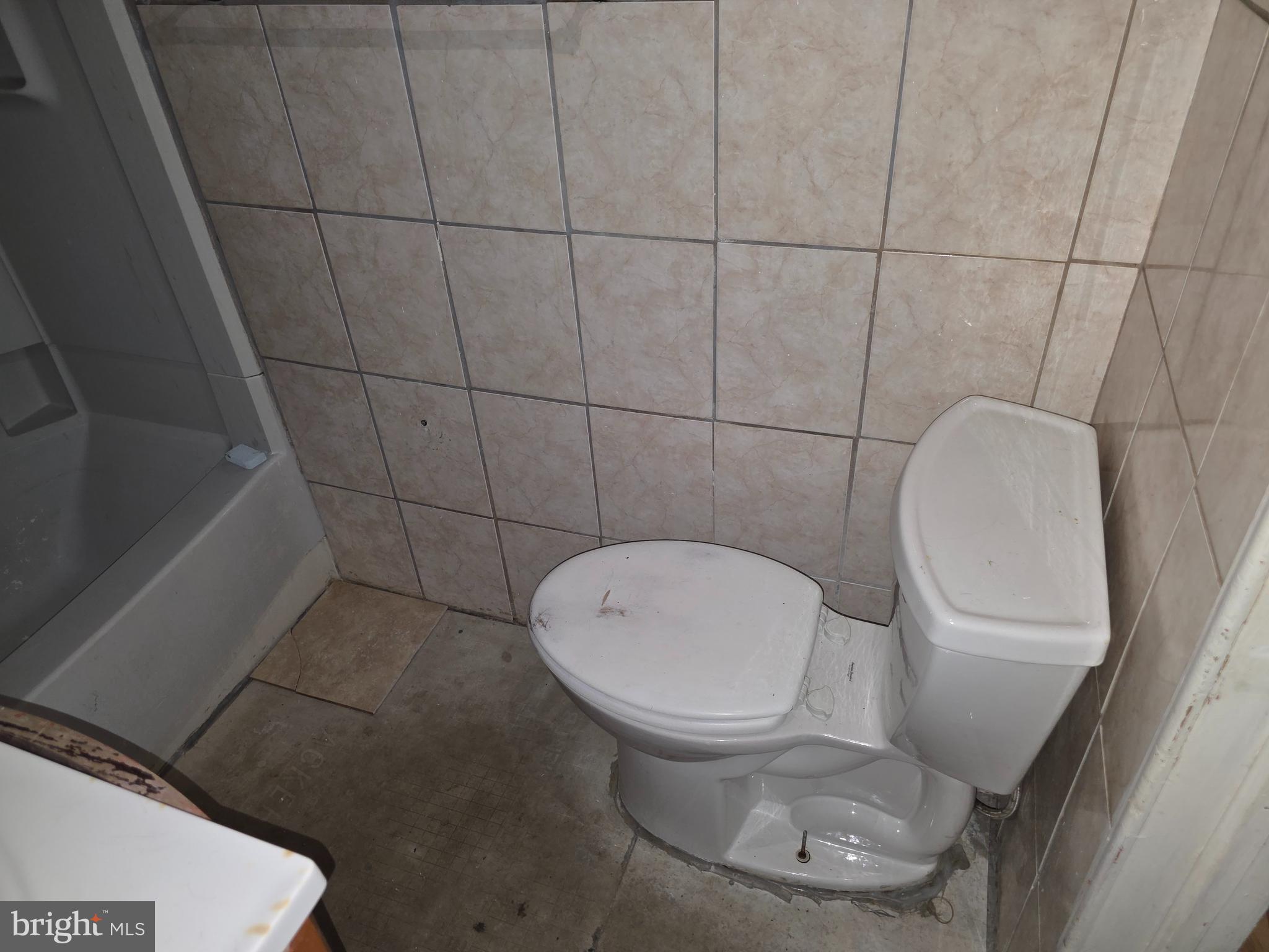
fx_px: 843
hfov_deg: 73.9
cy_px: 476
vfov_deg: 58.9
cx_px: 634
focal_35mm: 23
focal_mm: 6.3
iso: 100
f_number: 1.7
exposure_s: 1/24
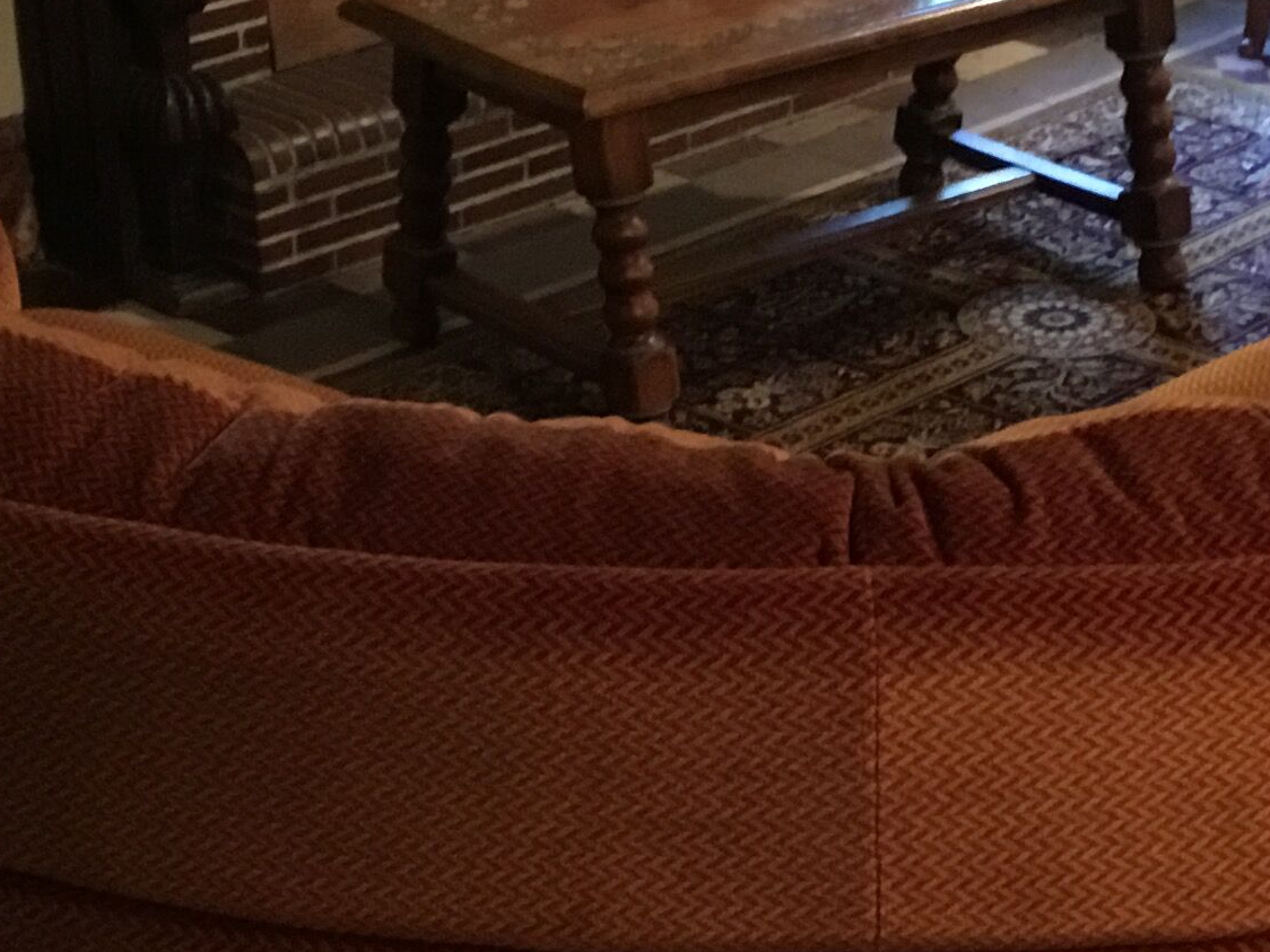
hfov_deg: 21.7
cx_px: 835
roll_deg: -0.7
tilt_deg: -23.3
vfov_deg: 16.4
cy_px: 377
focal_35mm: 90
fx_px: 3302
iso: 400
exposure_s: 1/17
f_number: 2.4
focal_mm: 3.3
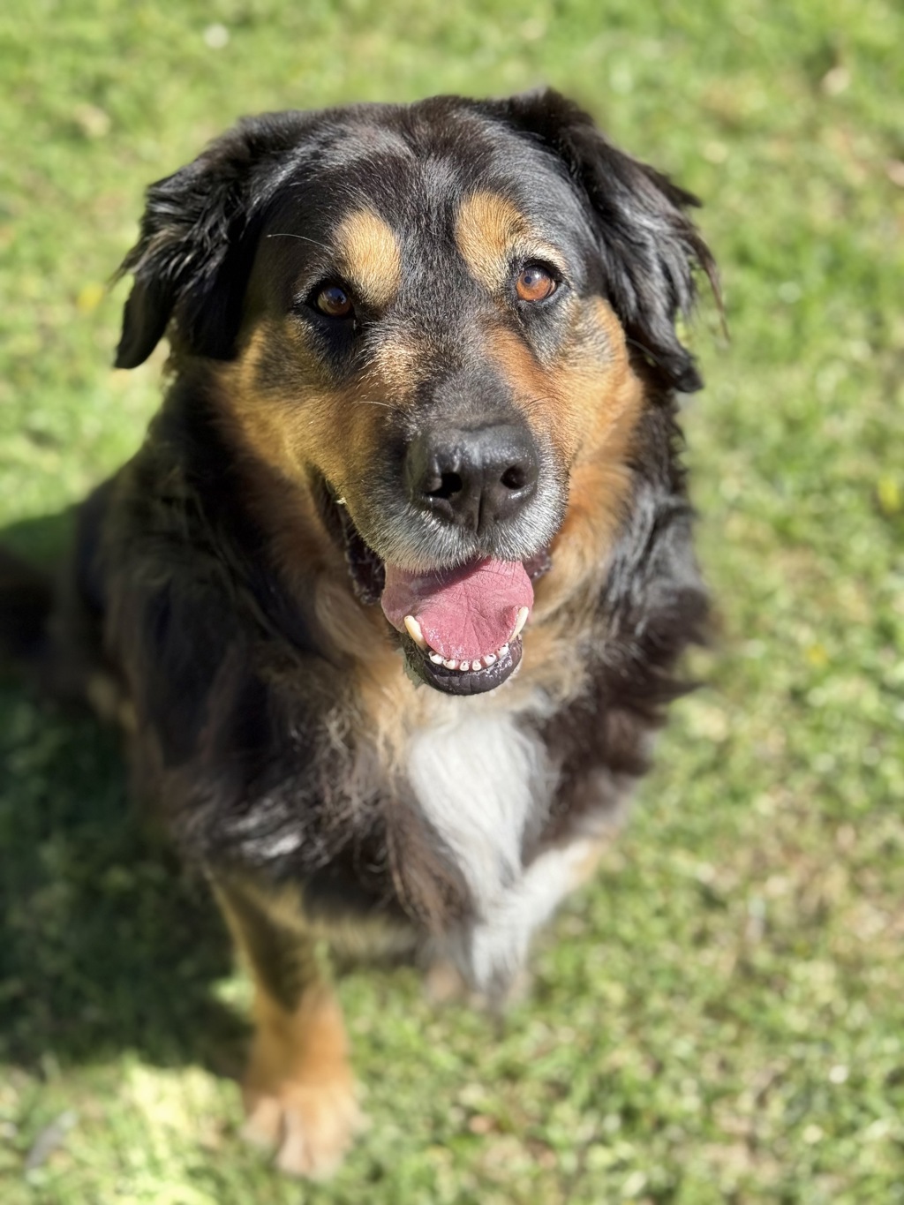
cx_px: 452
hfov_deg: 30.3
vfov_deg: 39.7
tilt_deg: -57.0
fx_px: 1671
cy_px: 602
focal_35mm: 48
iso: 64
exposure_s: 1/1838
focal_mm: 6.76
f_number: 1.78
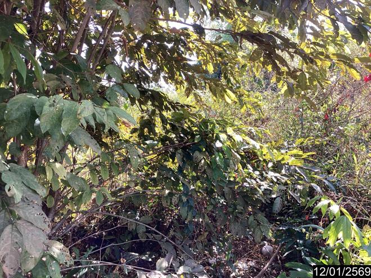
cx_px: 186
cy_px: 139
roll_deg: -2.6
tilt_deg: -0.7
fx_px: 332
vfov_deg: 45.4
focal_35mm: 31
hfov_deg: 58.4
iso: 25
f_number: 2.4
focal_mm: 3.3
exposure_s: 1/151
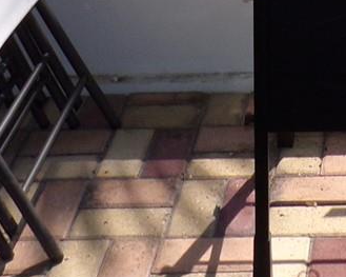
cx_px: 383
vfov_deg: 11.9
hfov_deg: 16.4
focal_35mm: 114
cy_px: -290
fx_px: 1167
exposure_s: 1/110
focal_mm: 4.3
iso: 80
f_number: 5.8
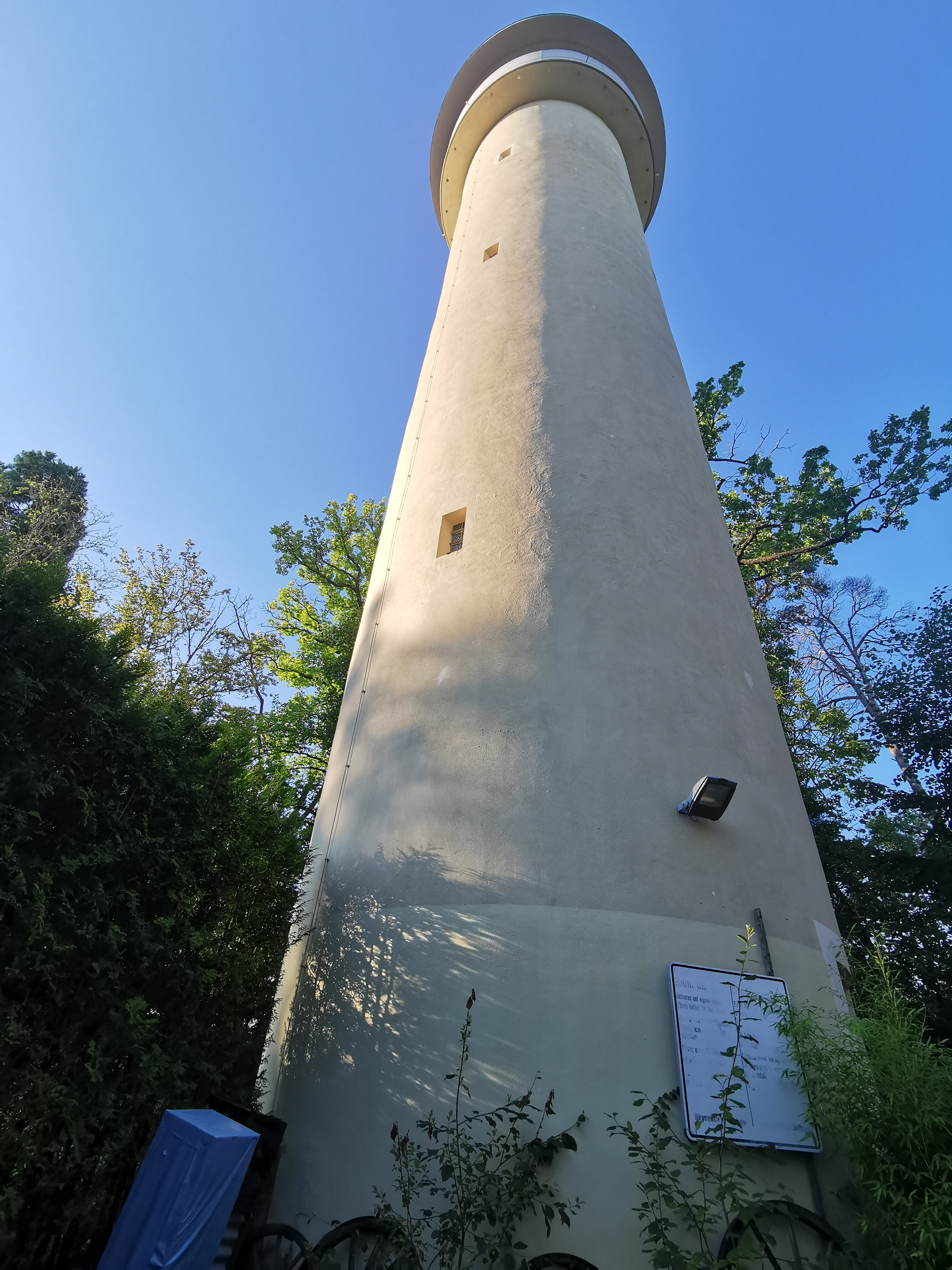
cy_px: 635
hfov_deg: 74.7
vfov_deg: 91.0
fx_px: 623
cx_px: 476
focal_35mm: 17
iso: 50
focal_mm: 2.26
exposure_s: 1/605
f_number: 2.2
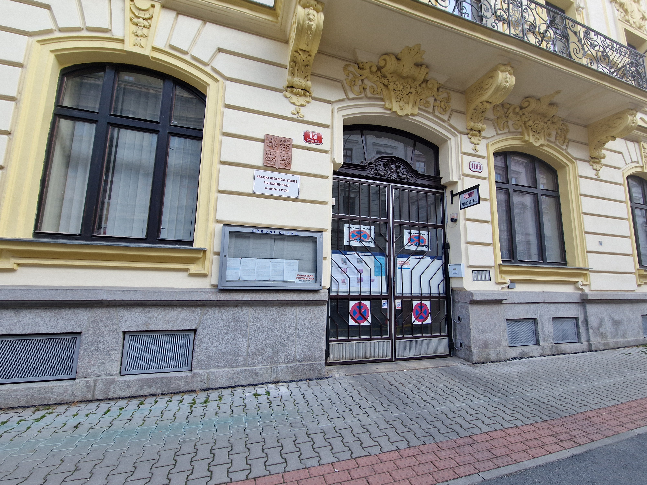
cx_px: 324
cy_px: 242
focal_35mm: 13
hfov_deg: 106.2
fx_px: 243
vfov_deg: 89.9
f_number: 2.2
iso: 50
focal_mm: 2.2
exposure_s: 1/210
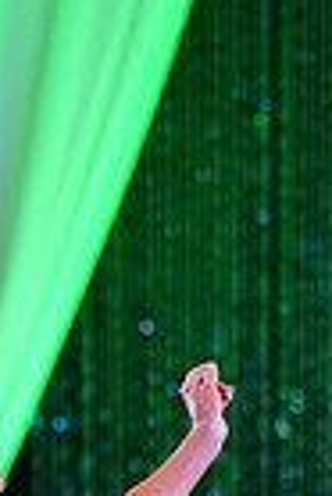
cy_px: 849
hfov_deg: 2.5
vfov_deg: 3.7
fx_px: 7672
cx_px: 145
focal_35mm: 556
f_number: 2.8
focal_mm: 133
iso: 6400
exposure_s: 1/400
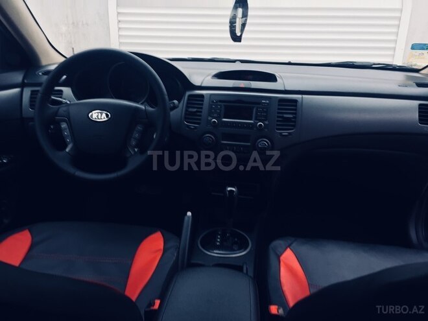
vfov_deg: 48.2
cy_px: 160
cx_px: 214
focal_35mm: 29
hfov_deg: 61.7
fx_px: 359
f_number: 2.2
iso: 50
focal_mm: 4.15
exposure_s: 1/100
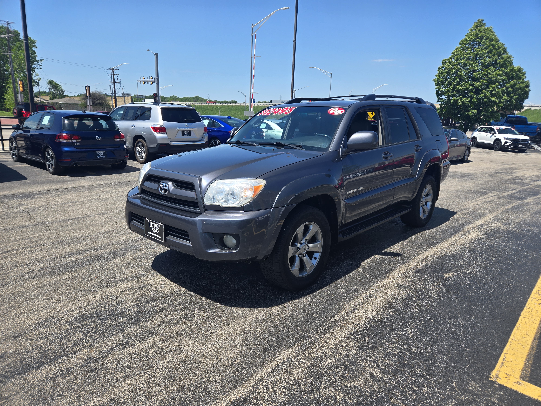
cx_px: 270
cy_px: 203
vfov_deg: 58.9
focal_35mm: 23
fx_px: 359
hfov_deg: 73.9
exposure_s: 1/1546
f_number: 1.8
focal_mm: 5.4
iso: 25
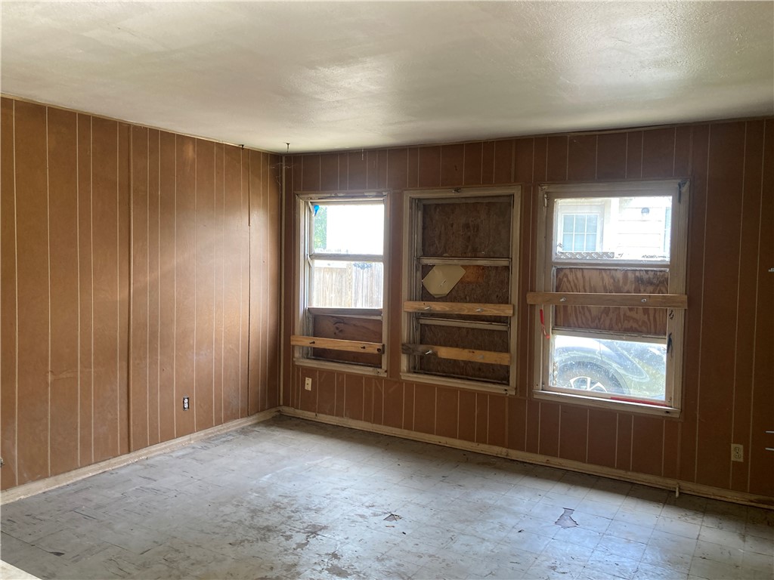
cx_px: 387
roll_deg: -0.9
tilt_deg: -2.8
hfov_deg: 63.4
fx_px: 626
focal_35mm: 28
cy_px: 290
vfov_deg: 49.7
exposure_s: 1/75
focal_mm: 3.99
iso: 80
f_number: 1.8
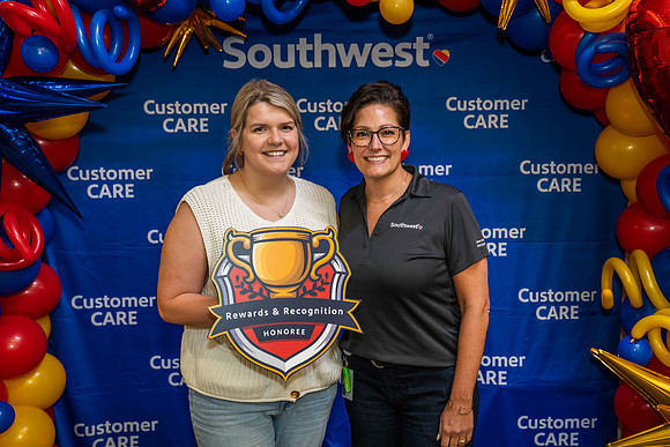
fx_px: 818
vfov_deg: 30.6
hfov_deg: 44.6
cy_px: 224
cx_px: 335
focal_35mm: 44
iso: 1250
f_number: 4
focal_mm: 43
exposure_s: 1/160
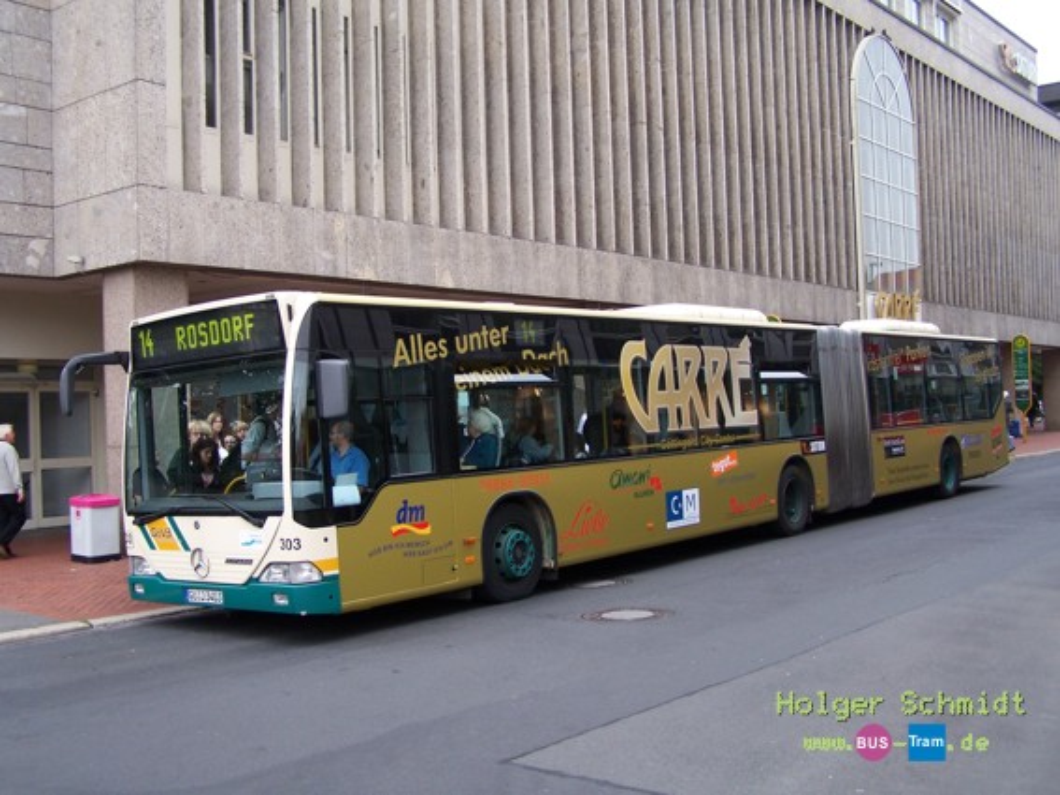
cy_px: 398
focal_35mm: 38
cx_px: 530
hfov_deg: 49.0
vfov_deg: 37.7
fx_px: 1163
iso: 80
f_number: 2.8
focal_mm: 6.3
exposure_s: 1/160
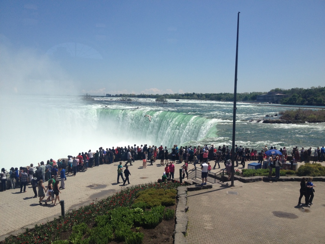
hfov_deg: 52.6
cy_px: 122
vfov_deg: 40.7
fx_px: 329
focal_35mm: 35
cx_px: 162
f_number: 2.4
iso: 50
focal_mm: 4.28
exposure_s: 1/2404
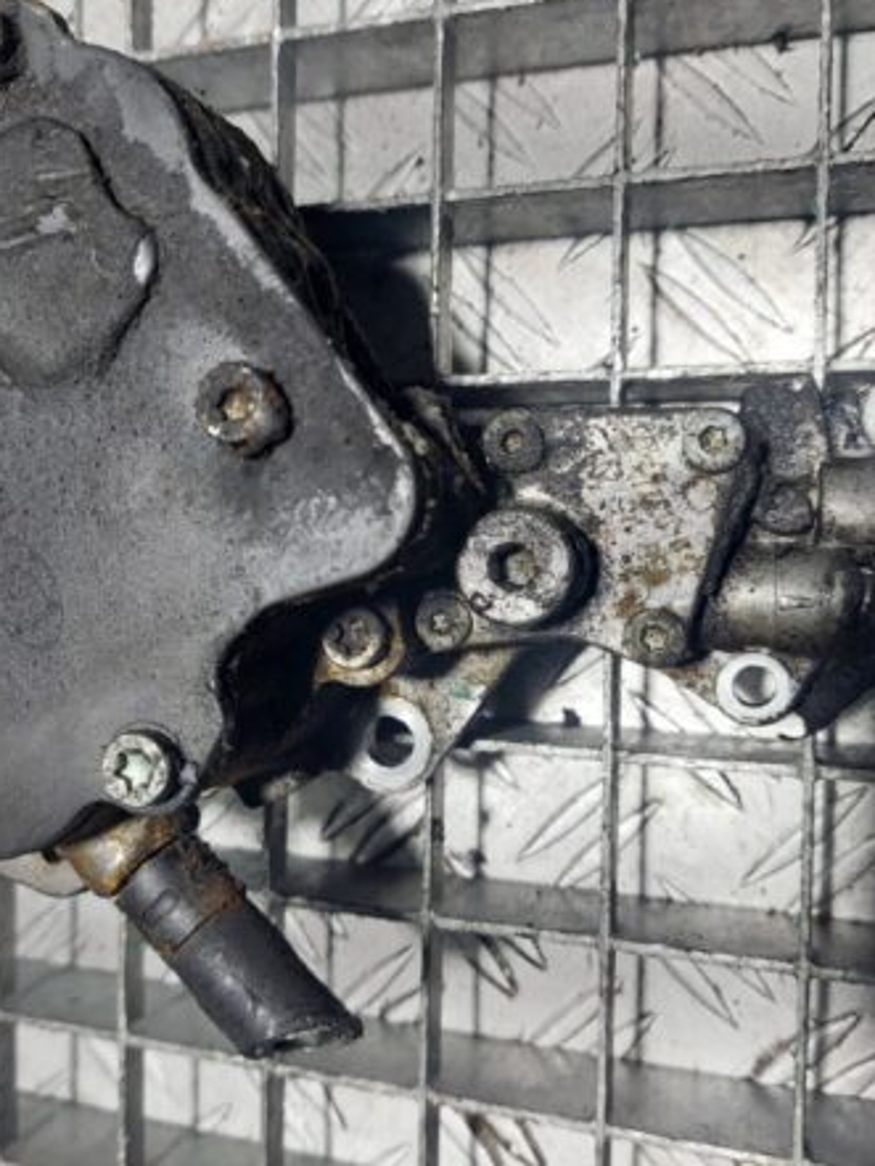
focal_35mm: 34
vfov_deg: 53.9
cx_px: 402
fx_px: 1145
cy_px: 576
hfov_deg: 41.8
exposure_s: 1/100
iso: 80
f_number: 1.8
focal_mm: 5.23
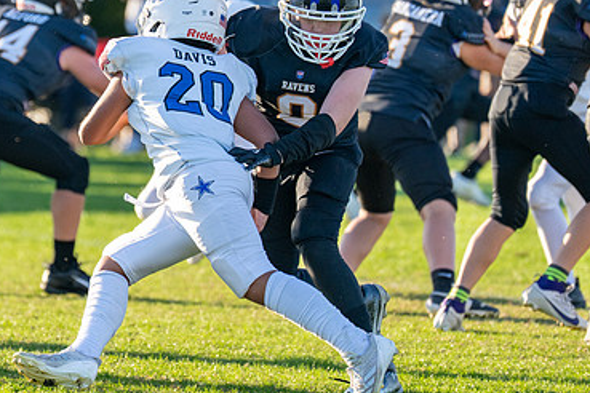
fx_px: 8063
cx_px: 111
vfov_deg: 2.8
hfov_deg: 4.2
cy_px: 114
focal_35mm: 492
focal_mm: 200
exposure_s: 1/1600
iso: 200
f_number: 2.8
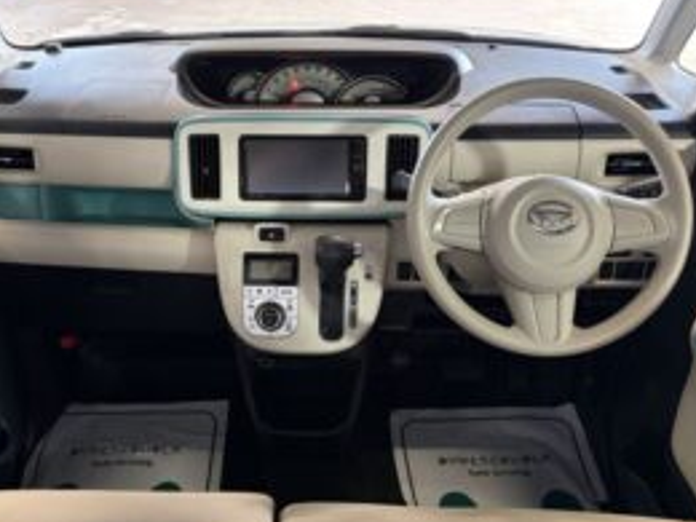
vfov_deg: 40.7
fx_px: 704
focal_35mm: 35
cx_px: 294
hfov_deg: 52.4
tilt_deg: -31.4
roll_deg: +0.4
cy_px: 272
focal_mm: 5.96
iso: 400
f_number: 1.6
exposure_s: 1/50
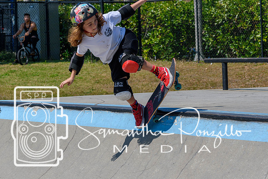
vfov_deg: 7.6
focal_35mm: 180
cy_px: 90
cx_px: 134
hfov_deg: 11.4
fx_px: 1340
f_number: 8
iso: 200
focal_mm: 120
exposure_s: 1/1000
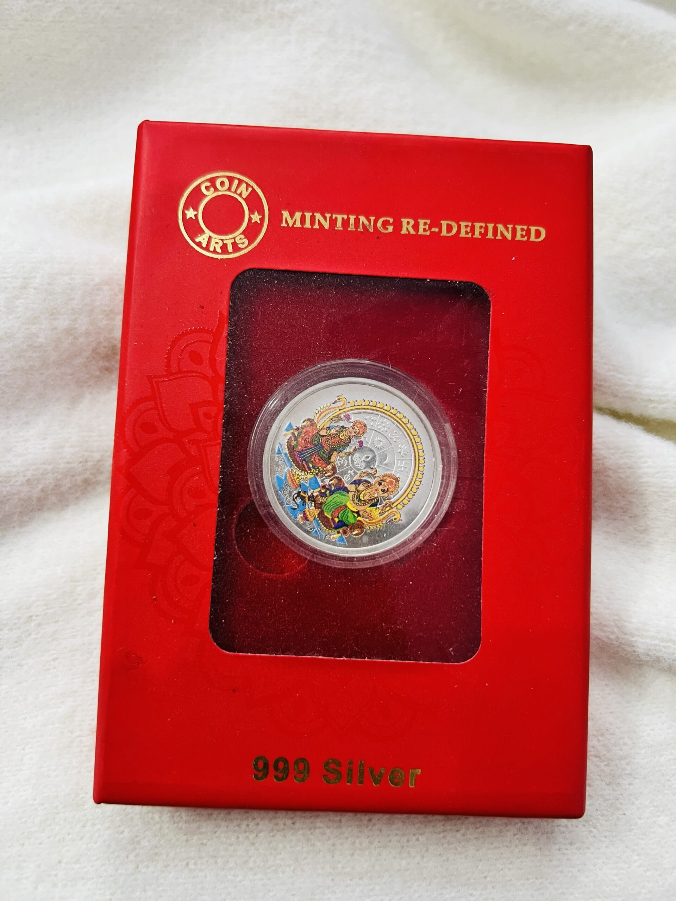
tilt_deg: -74.2
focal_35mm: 26
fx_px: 677
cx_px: 338
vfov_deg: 67.3
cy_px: 450
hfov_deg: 53.1
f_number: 1.5
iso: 200
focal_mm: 5.7
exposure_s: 1/50
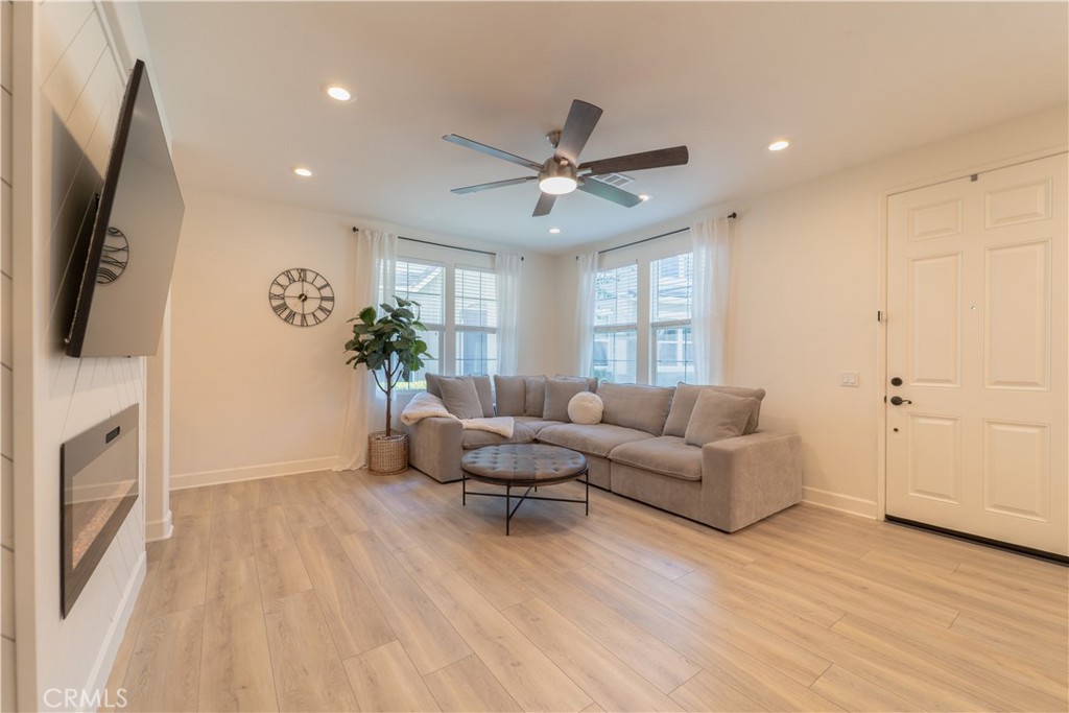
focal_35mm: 14
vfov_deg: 81.2
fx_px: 416
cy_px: 356
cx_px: 534
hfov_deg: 104.2
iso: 400
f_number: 5.6
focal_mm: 14
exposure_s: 1/30
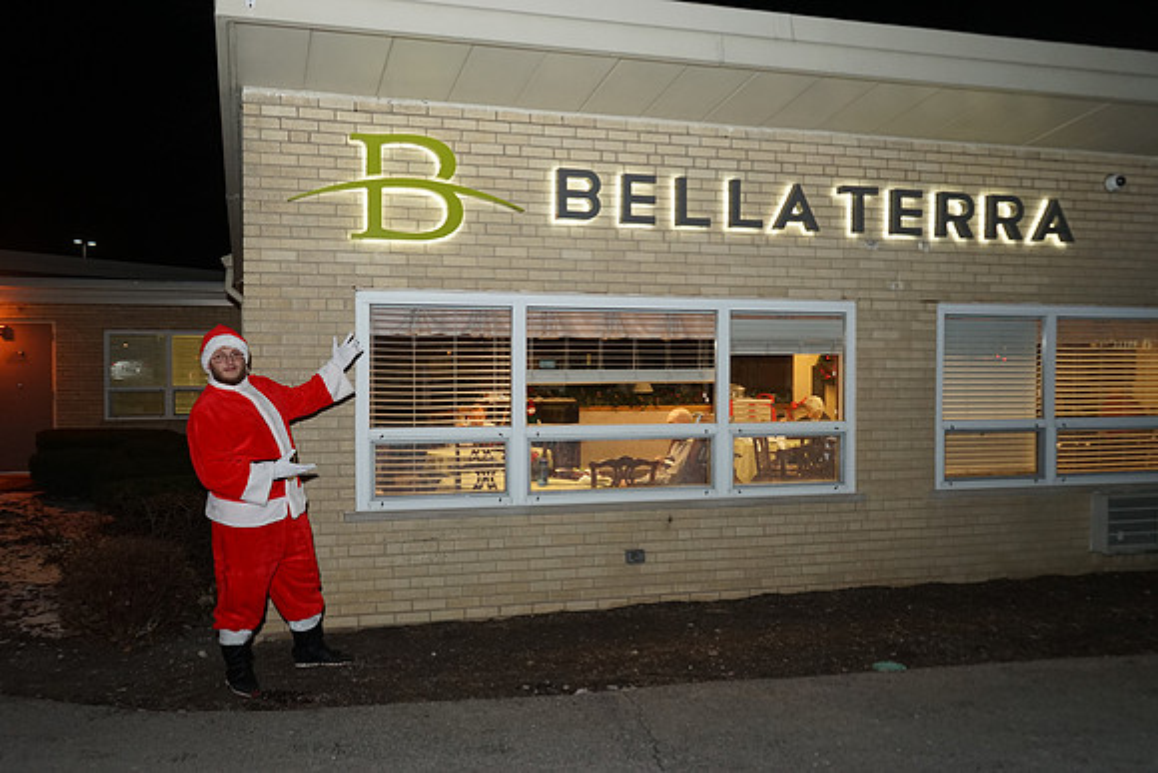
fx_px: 997
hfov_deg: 60.3
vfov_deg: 42.3
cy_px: 386
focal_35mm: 31
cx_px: 579
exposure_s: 1/80
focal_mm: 31
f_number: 4.5
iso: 1600
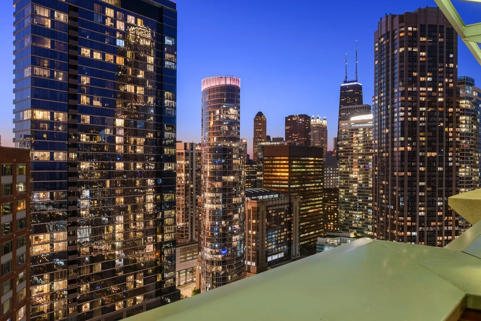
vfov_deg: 41.1
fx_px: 428
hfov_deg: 58.7
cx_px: 240
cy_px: 160
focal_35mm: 32
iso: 100
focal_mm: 32
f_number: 10
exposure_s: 15
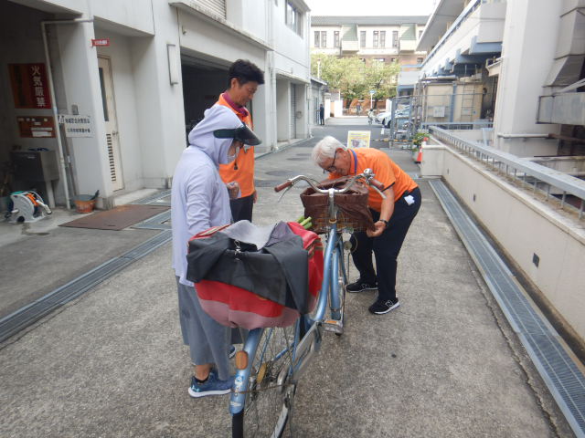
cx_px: 292
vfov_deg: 56.8
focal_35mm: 24
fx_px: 406
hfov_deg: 71.6
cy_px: 219
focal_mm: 4.3
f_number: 2.8
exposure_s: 1/200
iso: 125
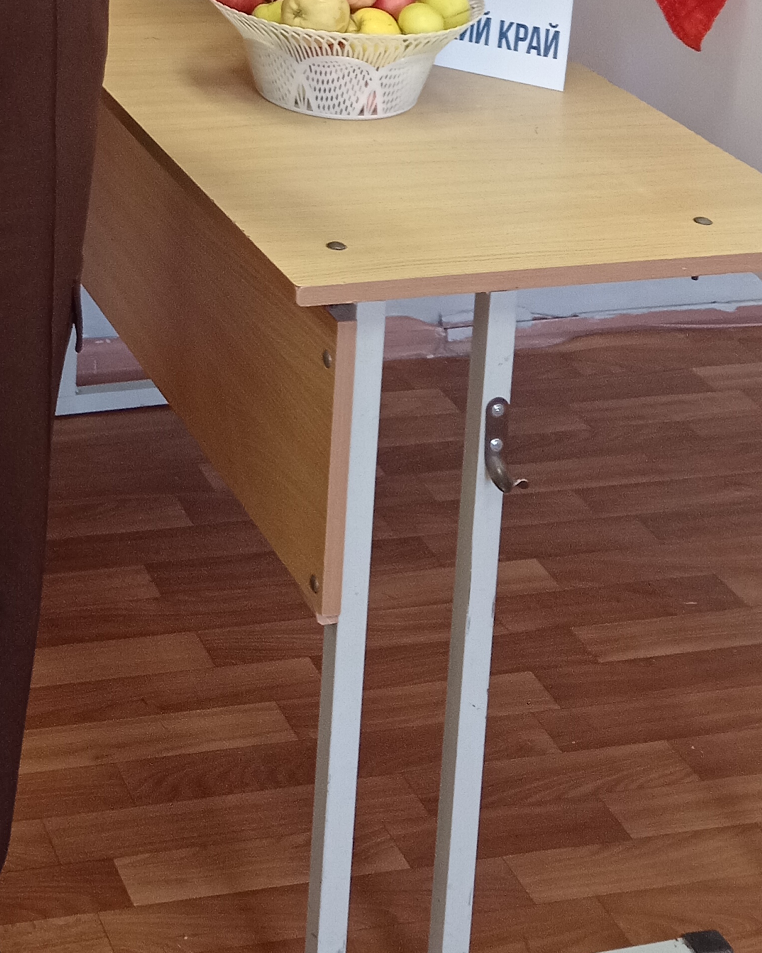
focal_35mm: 80
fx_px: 2256
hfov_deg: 18.3
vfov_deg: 21.1
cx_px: -118
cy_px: -372
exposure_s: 1/50
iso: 701
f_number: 1.9
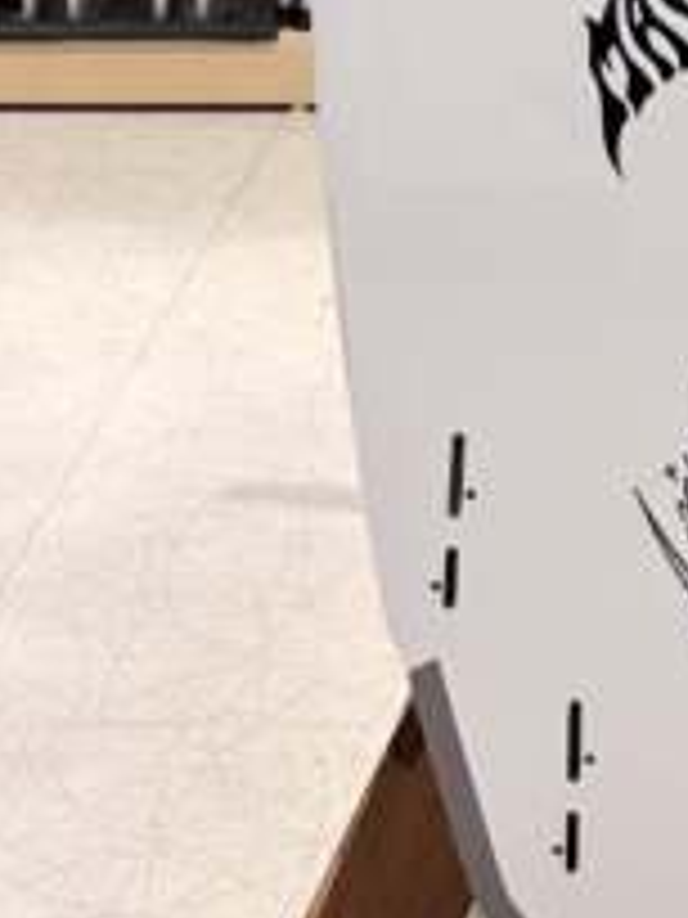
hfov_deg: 14.2
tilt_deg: -3.1
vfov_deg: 17.4
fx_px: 2703
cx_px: 764
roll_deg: -0.8
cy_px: -436
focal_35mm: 102
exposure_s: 1/120
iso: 100
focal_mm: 5.96
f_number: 1.6
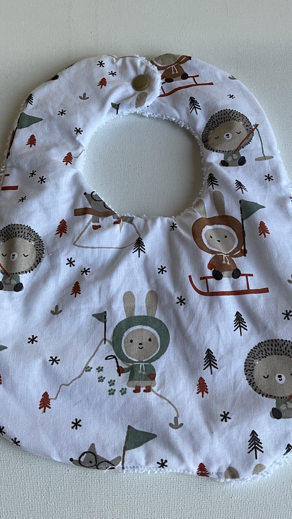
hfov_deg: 32.0
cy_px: 219
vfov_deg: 53.8
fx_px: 509
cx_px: 163
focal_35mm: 37
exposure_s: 1/109
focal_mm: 3
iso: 16
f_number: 1.8
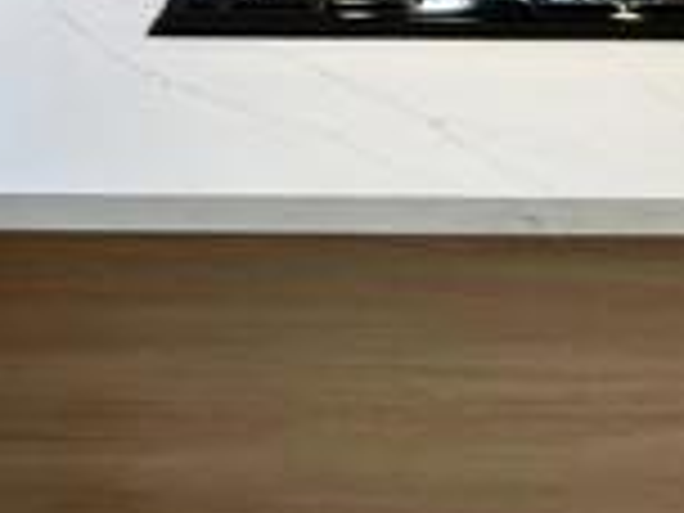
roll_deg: -0.6
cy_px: -500
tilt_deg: -0.9
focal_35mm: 59
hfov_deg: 32.2
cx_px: 500
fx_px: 1166
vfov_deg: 17.8
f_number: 2.2
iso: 100
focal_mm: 2.22
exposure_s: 1/120
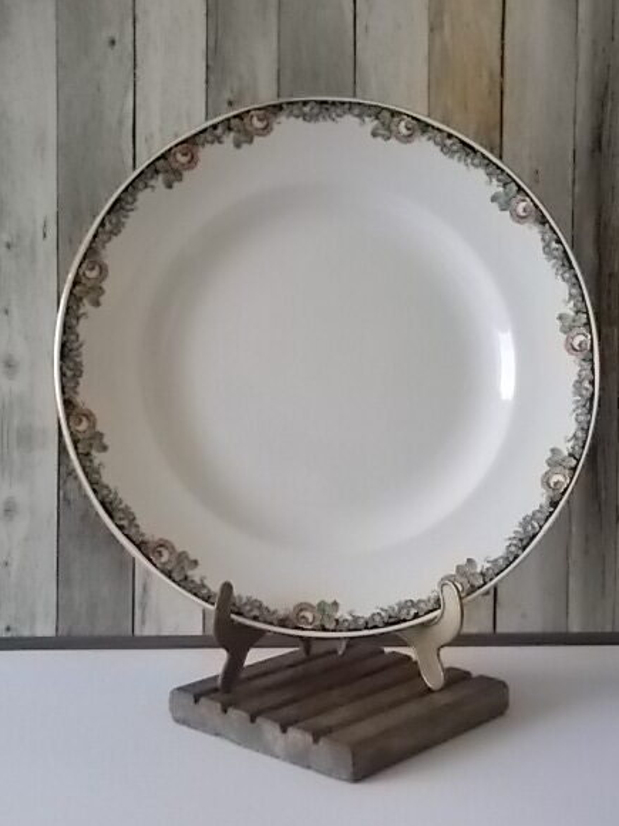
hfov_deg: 33.6
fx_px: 1025
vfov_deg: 43.8
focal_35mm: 43
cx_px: 339
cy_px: 397
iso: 800
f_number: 3.9
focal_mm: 6.9
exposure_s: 1/100
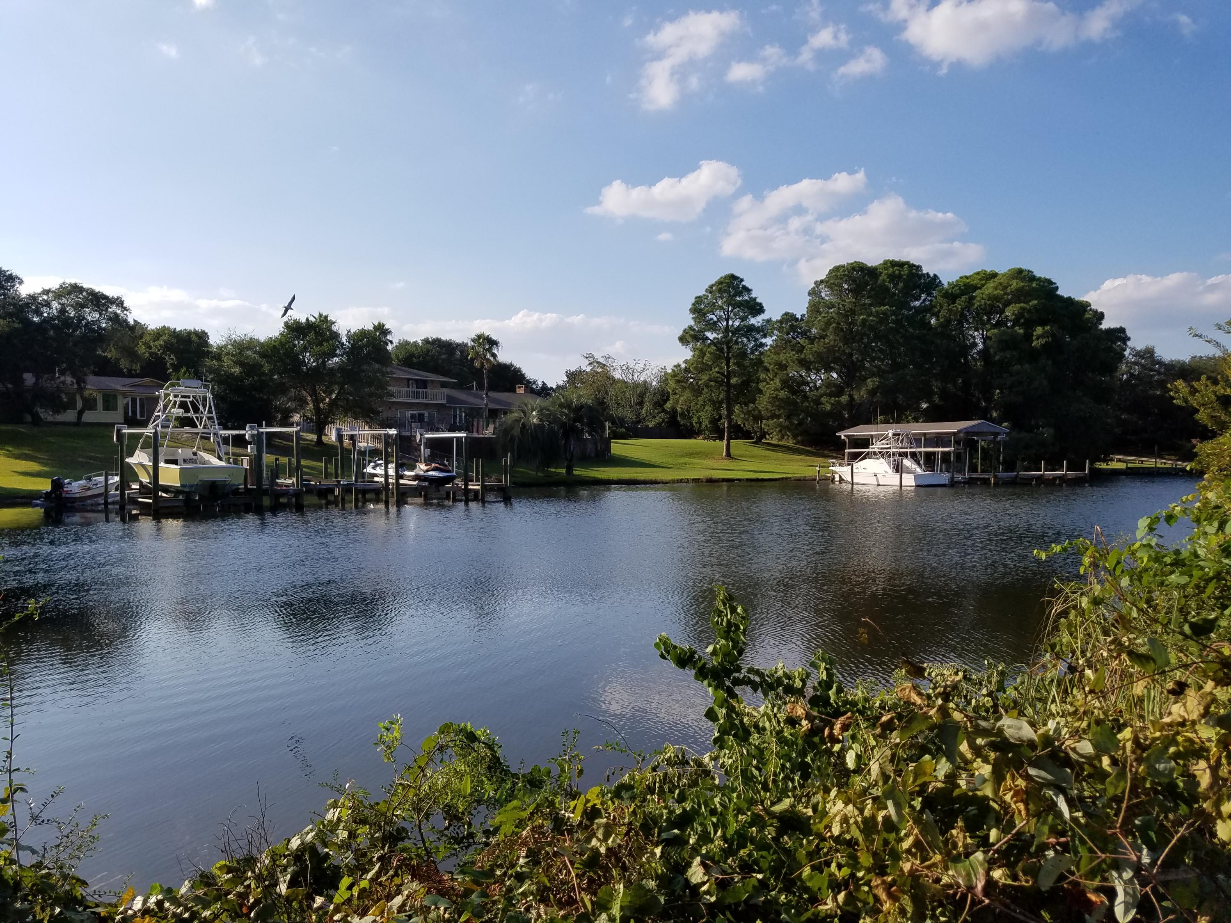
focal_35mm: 26
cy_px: 462
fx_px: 925
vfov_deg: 53.1
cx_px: 616
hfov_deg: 67.3
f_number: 1.7
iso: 50
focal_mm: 4.2
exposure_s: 1/3200
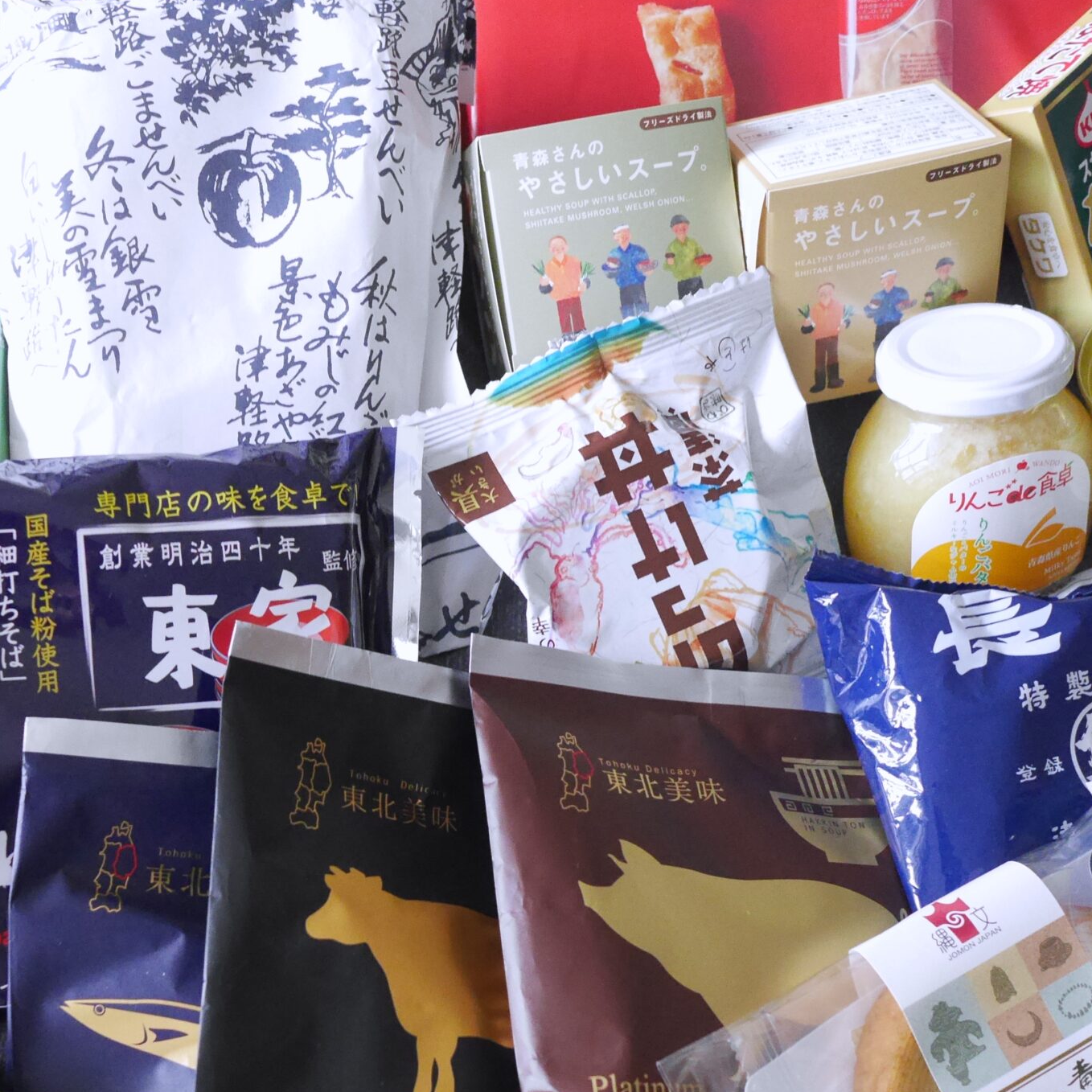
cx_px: 308
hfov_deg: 33.5
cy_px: 703
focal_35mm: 50
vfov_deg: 33.8
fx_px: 1785
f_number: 2.8
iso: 3200
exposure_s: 1/30
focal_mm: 15
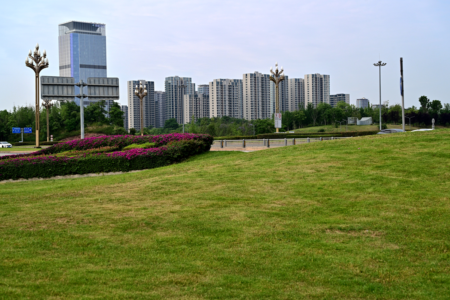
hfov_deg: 38.2
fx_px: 650
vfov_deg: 26.0
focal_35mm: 52
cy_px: 150
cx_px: 225
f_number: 8
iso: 200
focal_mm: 52
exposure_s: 1/250
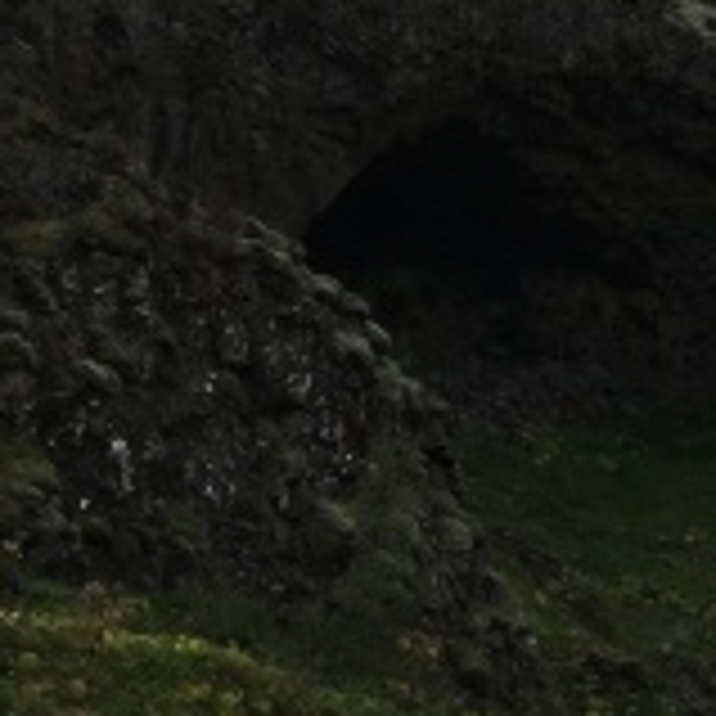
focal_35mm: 103
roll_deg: -0.2
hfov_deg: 15.4
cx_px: 1117
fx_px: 2410
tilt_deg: +0.4
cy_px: 387
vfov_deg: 16.9
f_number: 2.2
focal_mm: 4.15
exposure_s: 1/1570
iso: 25
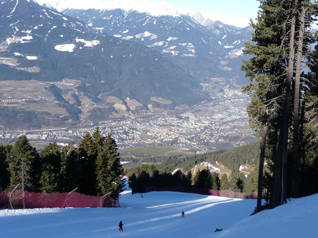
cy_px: 119
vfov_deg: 32.2
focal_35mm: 45
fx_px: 413
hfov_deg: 42.1
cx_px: 159
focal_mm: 7.6
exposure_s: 1/640
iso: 100
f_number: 4.1
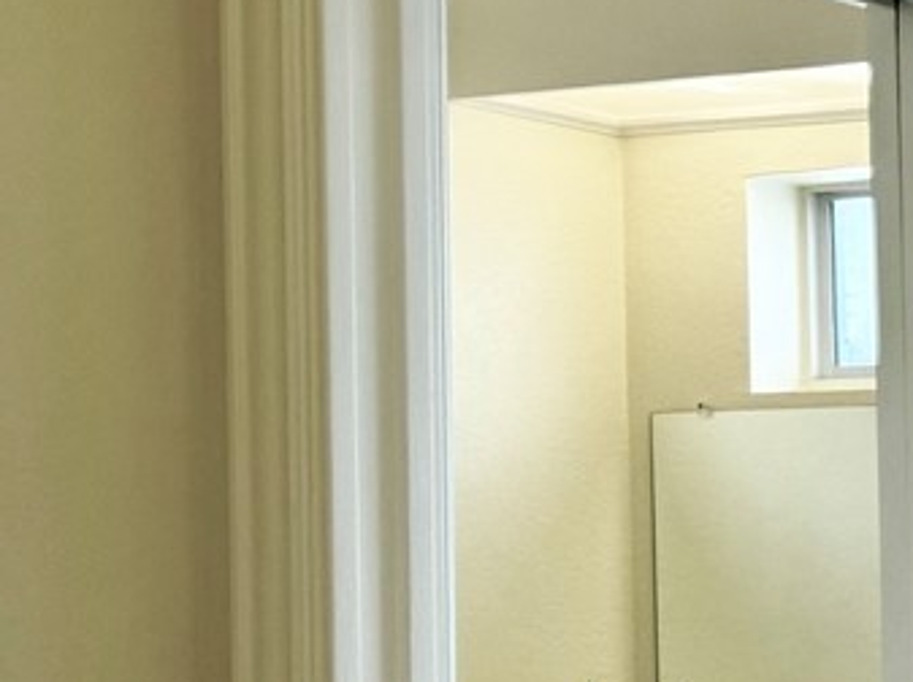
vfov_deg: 9.9
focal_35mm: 146
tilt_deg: -2.6
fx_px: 3847
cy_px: 893
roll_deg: +0.0
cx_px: 2037
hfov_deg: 11.6
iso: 80
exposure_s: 1/340
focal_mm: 6.76
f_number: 1.78
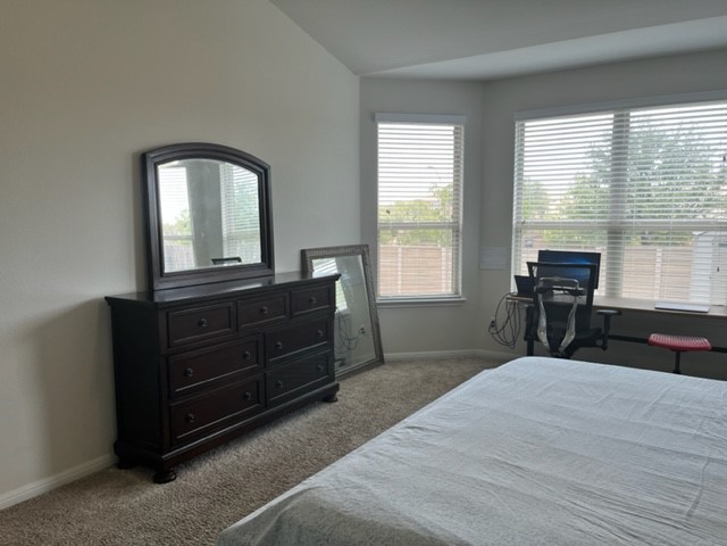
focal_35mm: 26
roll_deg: +0.3
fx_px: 546
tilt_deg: -5.9
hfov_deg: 67.3
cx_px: 364
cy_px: 273
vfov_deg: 53.1
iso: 50
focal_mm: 5.1
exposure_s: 1/120
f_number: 1.6
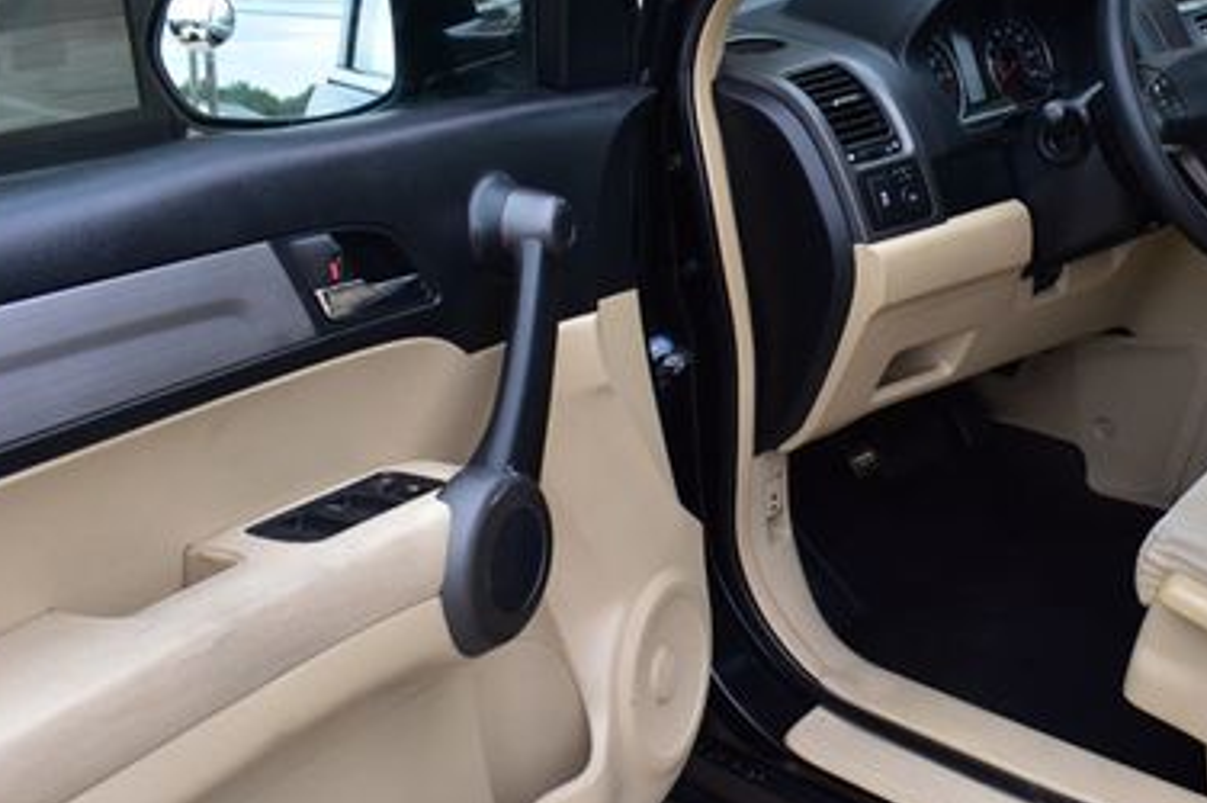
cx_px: 982
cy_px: 315
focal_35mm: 46
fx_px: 1541
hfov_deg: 40.8
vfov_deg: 29.1
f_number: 9
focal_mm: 18
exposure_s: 1/100
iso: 400
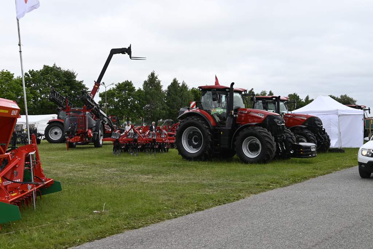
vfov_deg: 32.7
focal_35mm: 41
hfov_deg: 47.4
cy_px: 124
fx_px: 425
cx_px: 186
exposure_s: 1/250
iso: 250
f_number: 8
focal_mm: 41
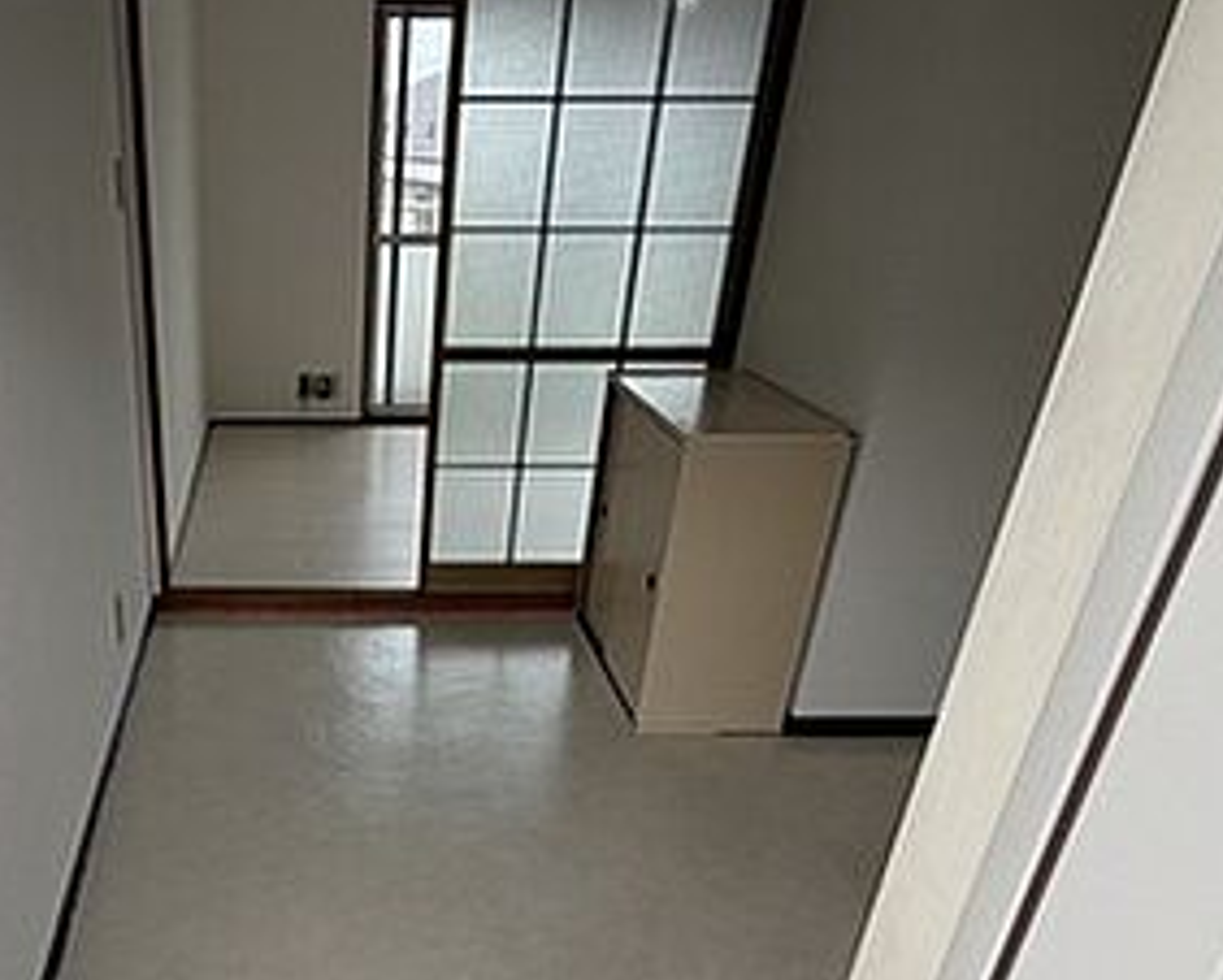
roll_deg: +0.3
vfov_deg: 44.9
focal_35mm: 31
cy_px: 776
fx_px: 1123
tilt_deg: -30.6
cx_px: 295
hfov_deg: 54.3
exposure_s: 1/121
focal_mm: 2.22
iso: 50
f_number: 2.2
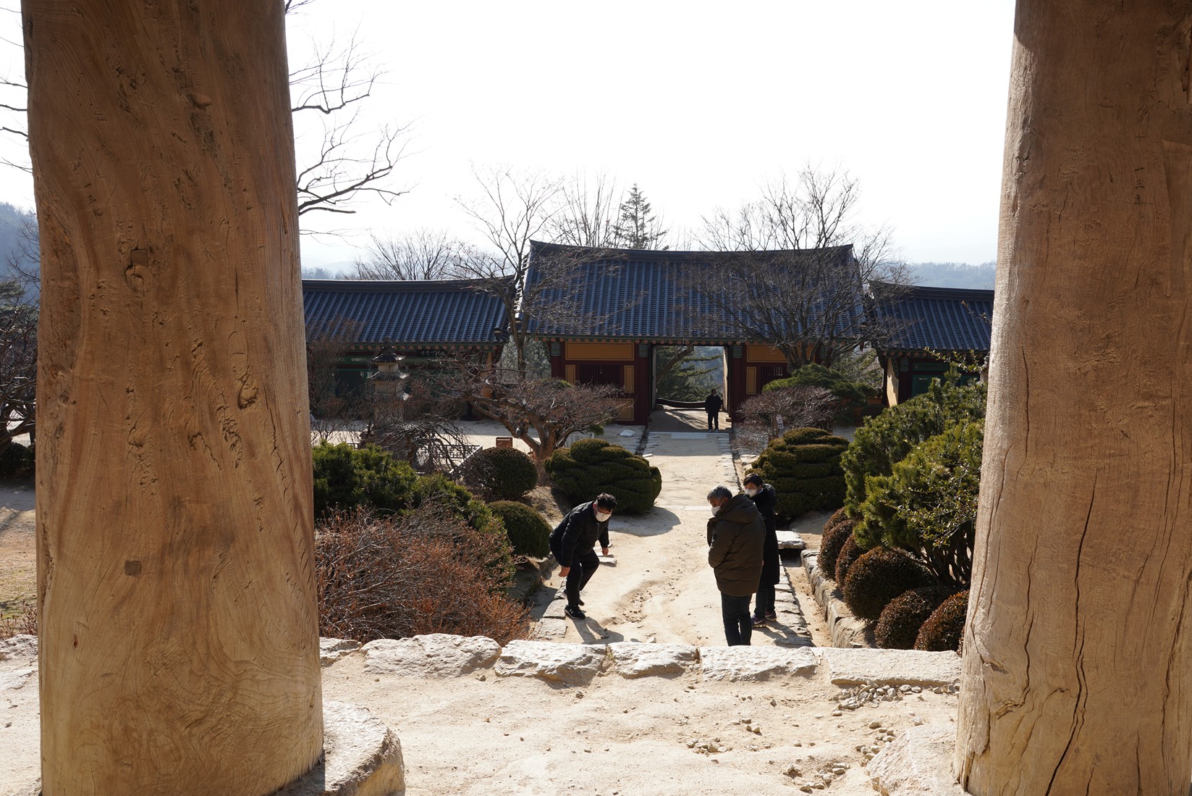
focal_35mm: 34
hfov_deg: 55.5
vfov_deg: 38.9
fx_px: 1126
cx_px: 698
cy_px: 419
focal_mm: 28
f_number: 10
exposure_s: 1/100
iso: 100
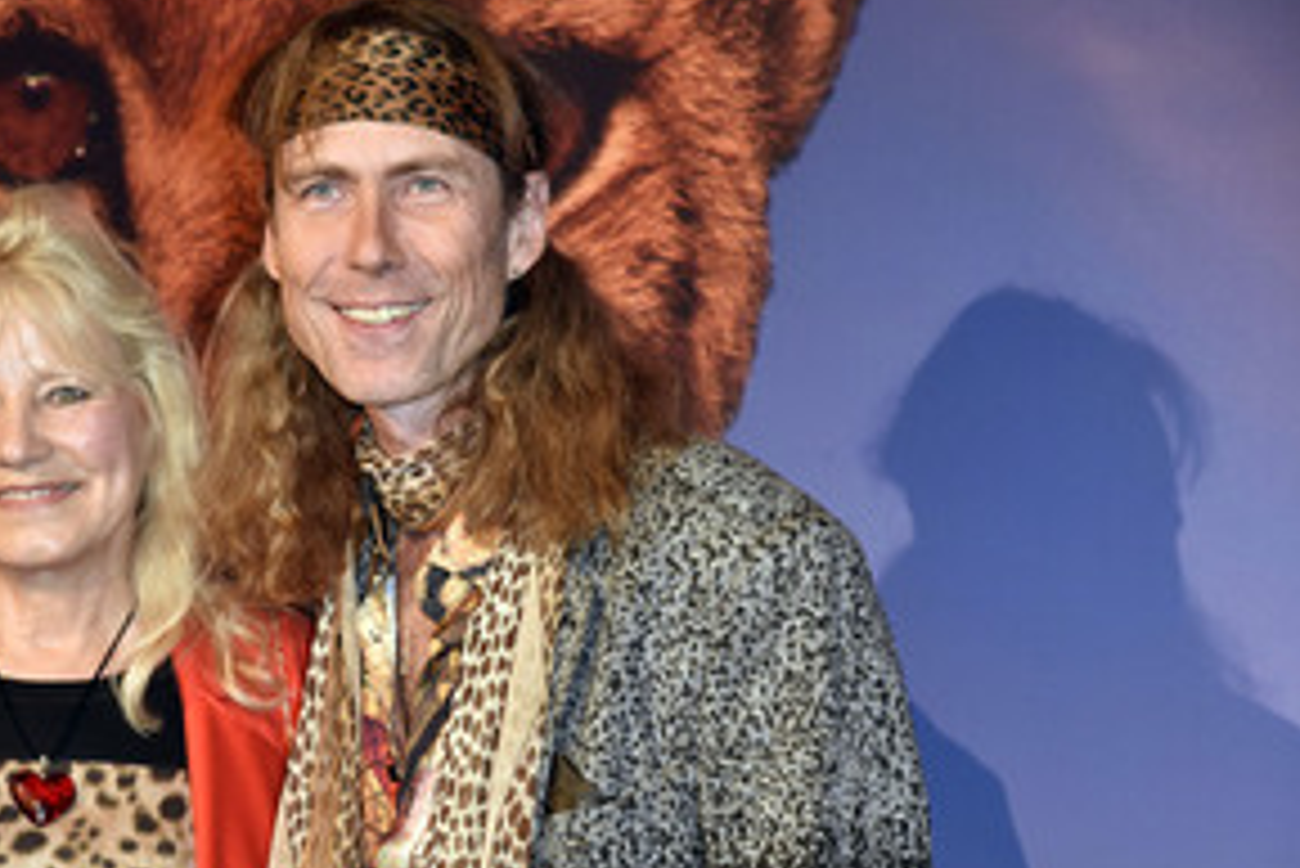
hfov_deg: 15.2
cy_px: 603
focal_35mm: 134
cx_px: 308
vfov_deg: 10.2
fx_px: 4841
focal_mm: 86
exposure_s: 1/125
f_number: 5.6
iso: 1100
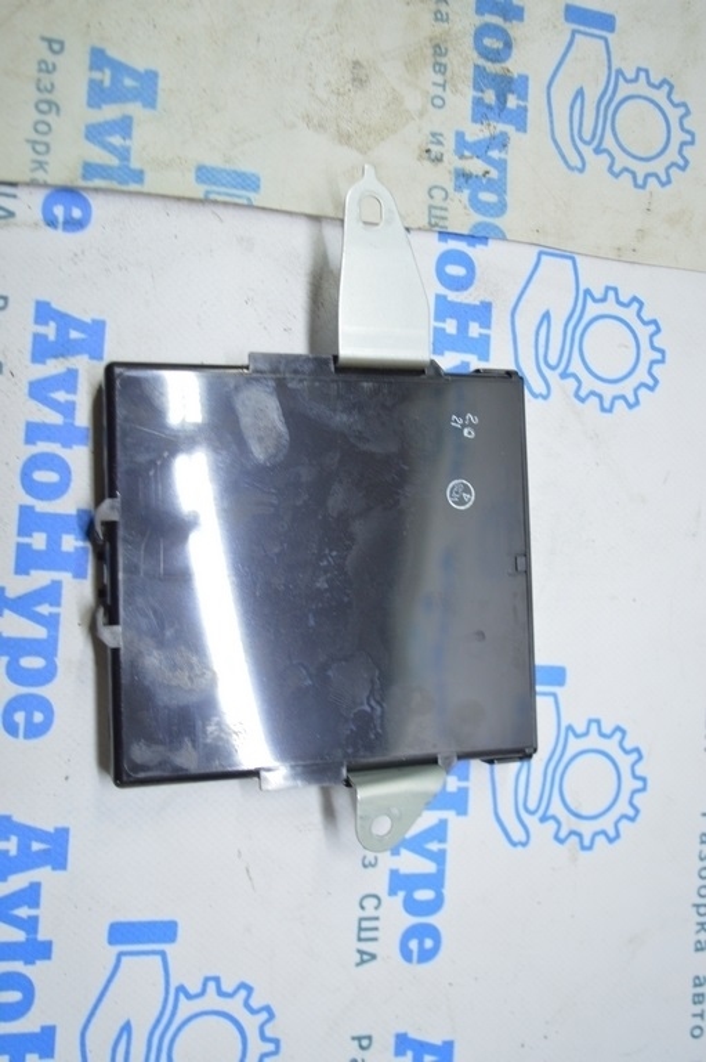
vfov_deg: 55.1
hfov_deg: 38.3
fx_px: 1016
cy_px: 531
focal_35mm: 34
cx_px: 353
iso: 400
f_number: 3.8
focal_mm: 23
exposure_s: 1/40
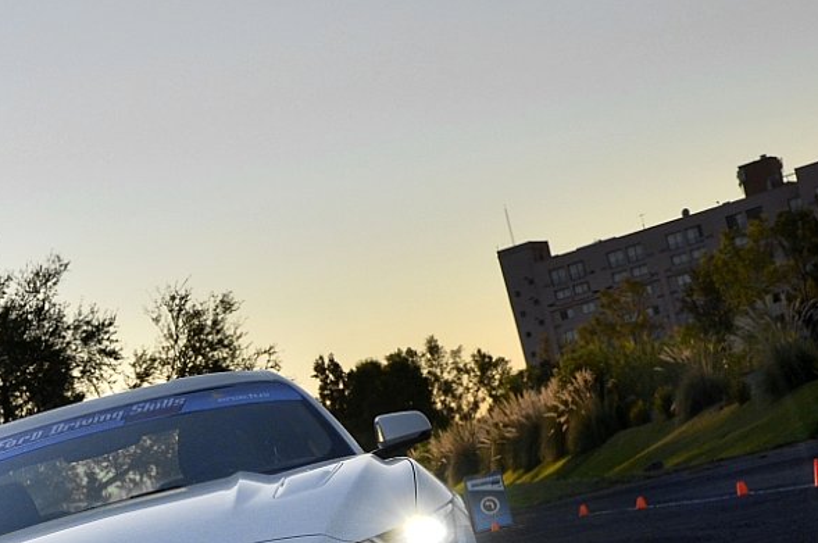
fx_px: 2587
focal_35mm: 114
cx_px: 147
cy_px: 646
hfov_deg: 17.8
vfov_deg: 11.7
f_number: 5.6
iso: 320
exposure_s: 1/500
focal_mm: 28
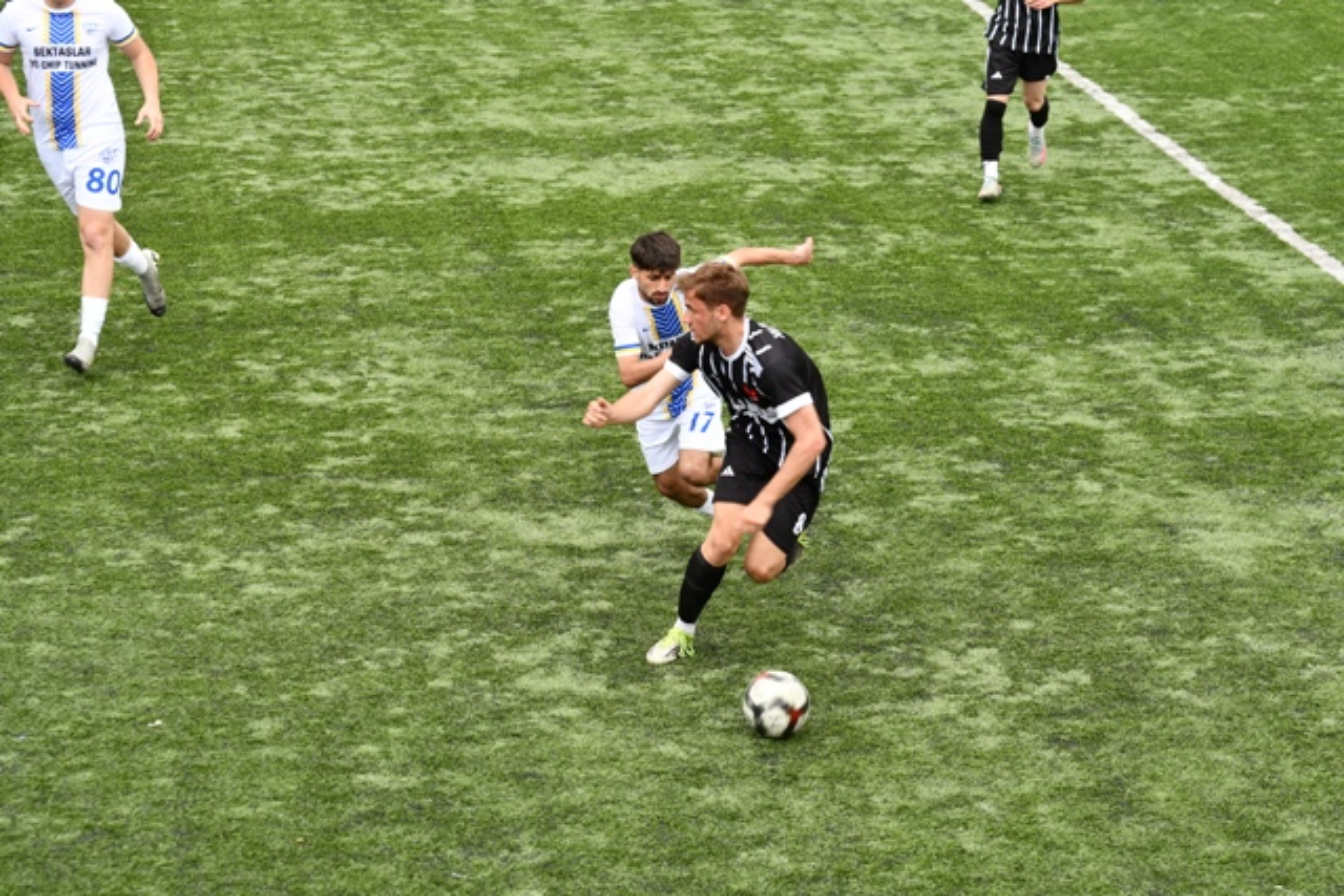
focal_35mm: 135
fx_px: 5041
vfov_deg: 10.2
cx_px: 672
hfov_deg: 15.2
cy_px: 448
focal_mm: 90
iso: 320
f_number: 5.6
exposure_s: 1/250
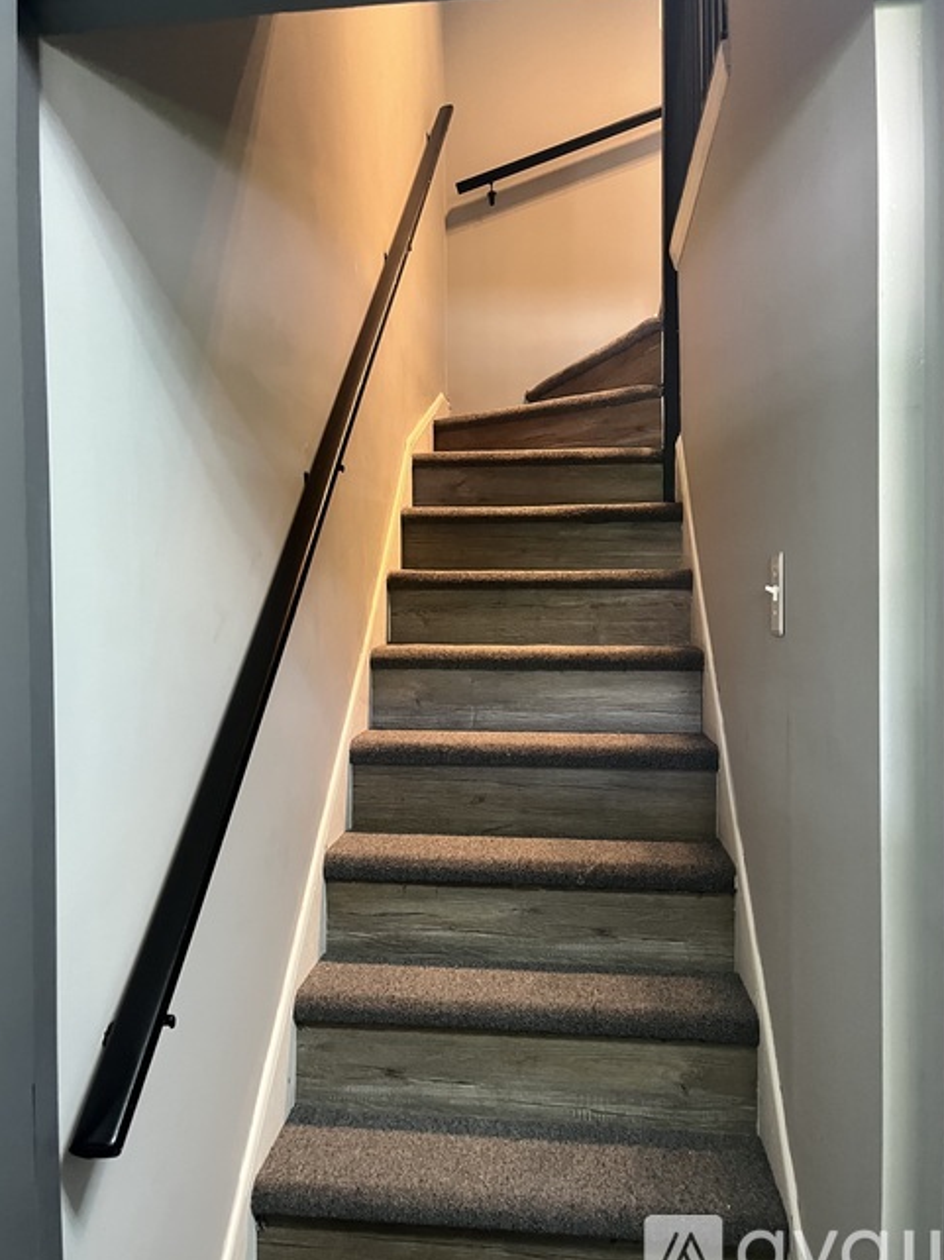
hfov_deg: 51.3
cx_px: 471
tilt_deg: -2.7
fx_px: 982
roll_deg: -0.2
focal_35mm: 27
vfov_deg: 65.3
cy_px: 639
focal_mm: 5.1
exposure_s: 1/60
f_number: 1.6
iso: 500
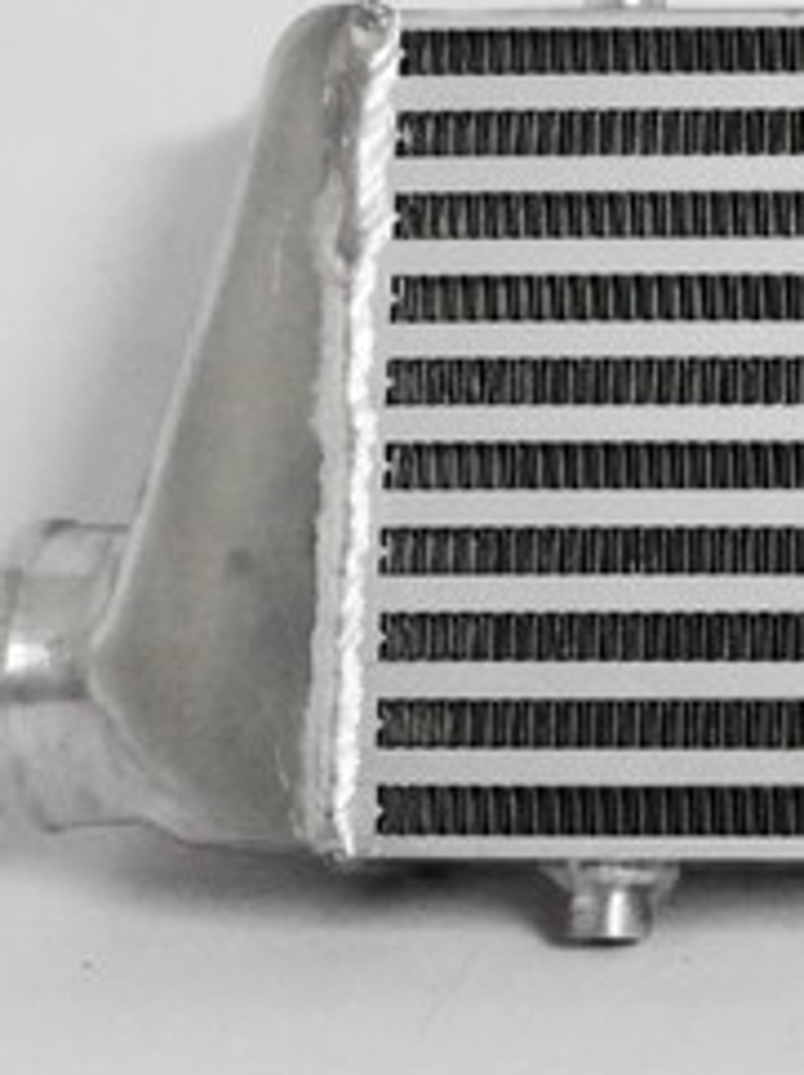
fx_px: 3847
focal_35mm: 124
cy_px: 353
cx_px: 1564
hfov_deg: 10.9
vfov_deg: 15.9
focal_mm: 26
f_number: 22
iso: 3200
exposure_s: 1/200
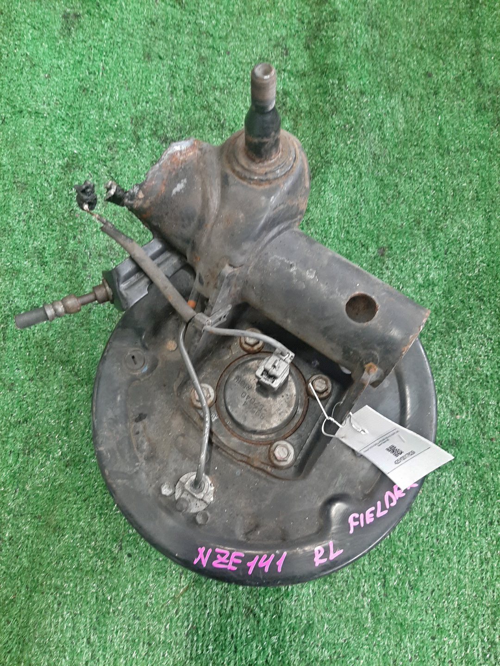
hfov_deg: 53.1
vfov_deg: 67.3
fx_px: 501
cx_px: 250
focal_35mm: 26
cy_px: 333
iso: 206
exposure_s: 1/33
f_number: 1.7
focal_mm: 3.93
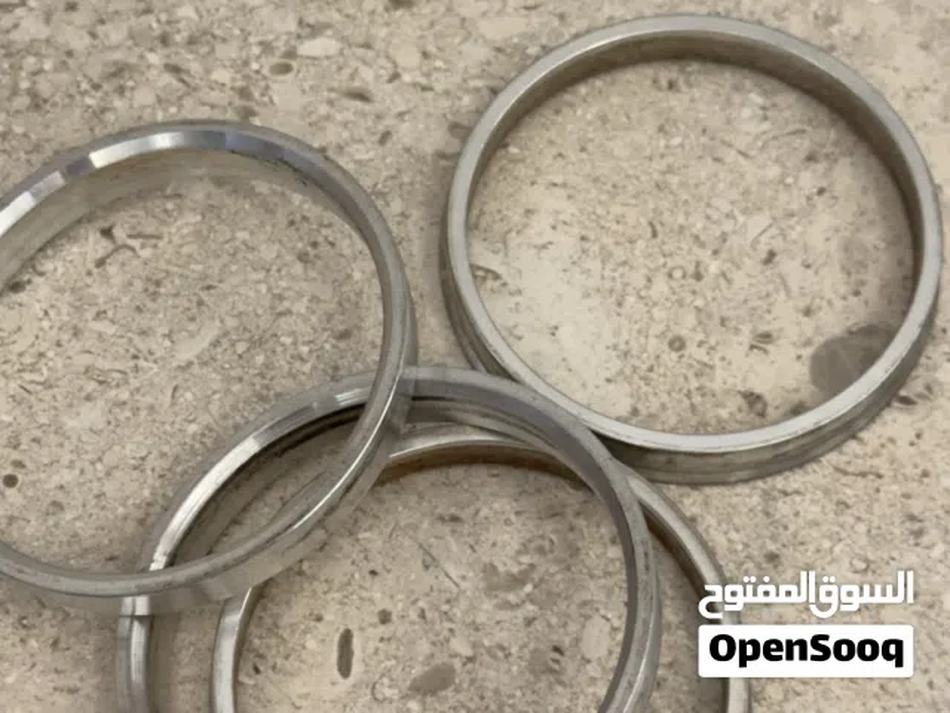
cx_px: 475
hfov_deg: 39.7
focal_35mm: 48
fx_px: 1317
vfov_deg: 30.3
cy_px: 356
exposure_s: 1/50
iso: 100
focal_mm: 6.86
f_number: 1.78
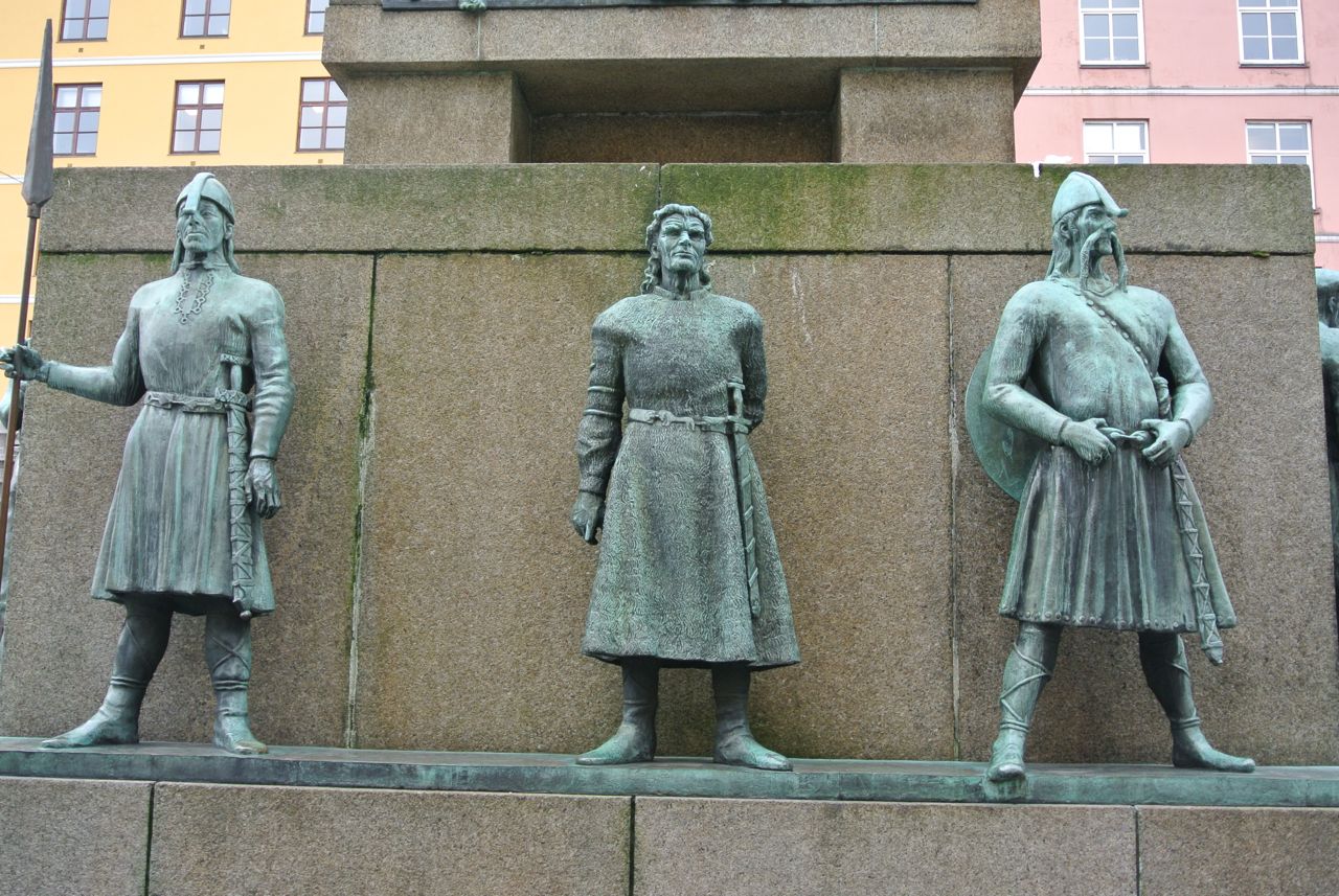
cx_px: 670
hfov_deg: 53.1
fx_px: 1341
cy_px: 448
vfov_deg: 37.0
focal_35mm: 36
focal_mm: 13.6
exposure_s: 1/60
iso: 140
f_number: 4
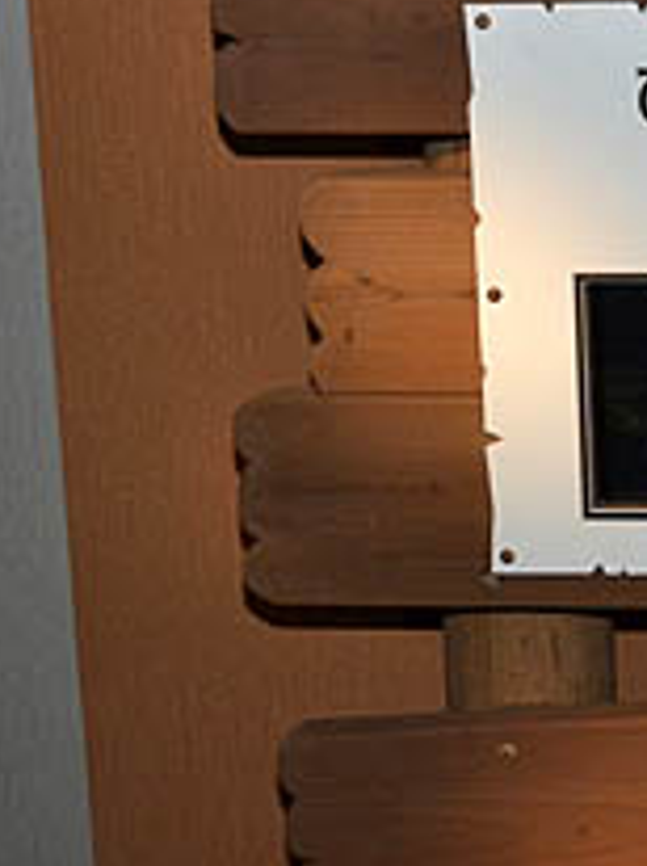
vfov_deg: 18.7
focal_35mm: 104
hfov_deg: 13.6
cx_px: 840
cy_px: 181
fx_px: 2602
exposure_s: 1/60
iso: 1100
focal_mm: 29
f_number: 4
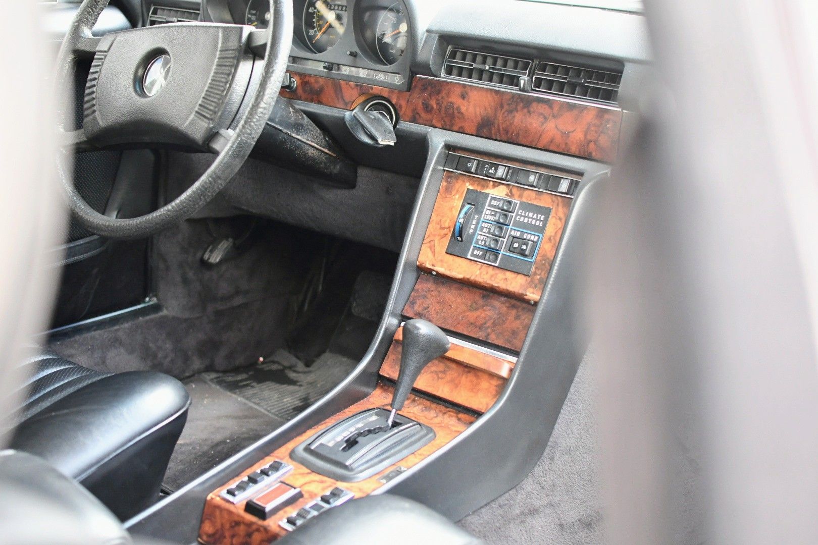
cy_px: 272
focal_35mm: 52
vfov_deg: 26.0
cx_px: 409
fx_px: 1181
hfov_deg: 38.2
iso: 2000
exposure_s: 1/125
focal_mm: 35
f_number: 2.8
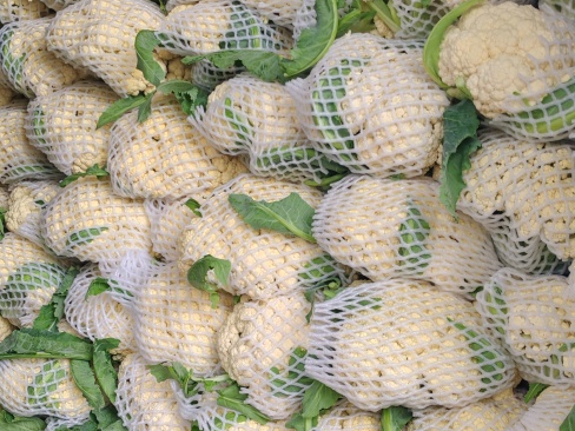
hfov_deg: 32.7
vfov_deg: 24.8
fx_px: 980
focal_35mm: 59
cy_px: 242
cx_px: 264
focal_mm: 5.52
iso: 50
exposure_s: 1/120
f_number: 1.95
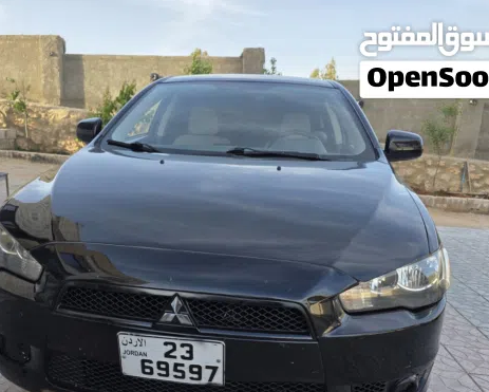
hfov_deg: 56.8
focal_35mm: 31
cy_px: 250
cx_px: 201
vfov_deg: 46.6
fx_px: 449
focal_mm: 6.3
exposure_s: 1/1252
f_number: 1.7
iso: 80
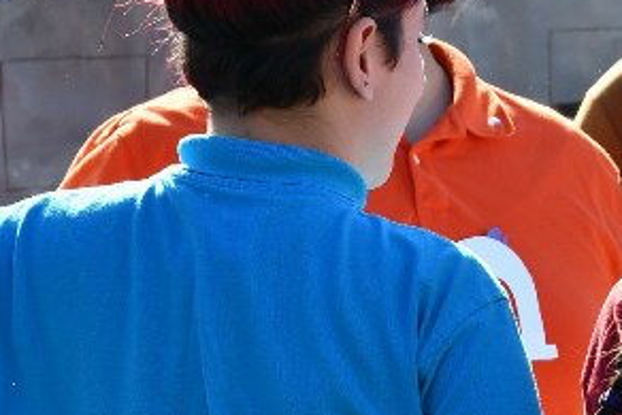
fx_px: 5998
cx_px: 420
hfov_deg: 5.9
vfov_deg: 4.0
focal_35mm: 347
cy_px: 424
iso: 200
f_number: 6.3
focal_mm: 66
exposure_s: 1/250
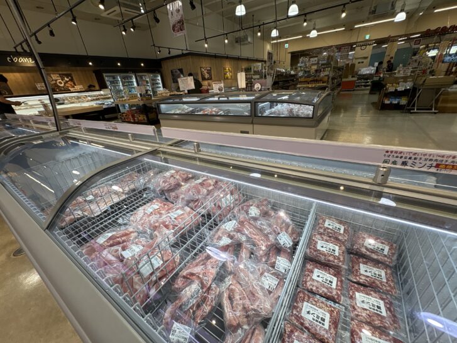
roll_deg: +4.8
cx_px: 228
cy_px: 172
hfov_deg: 102.1
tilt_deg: -25.8
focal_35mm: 14
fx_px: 185
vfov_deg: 85.7
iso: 50
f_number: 2.2
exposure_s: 1/104
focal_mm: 2.22
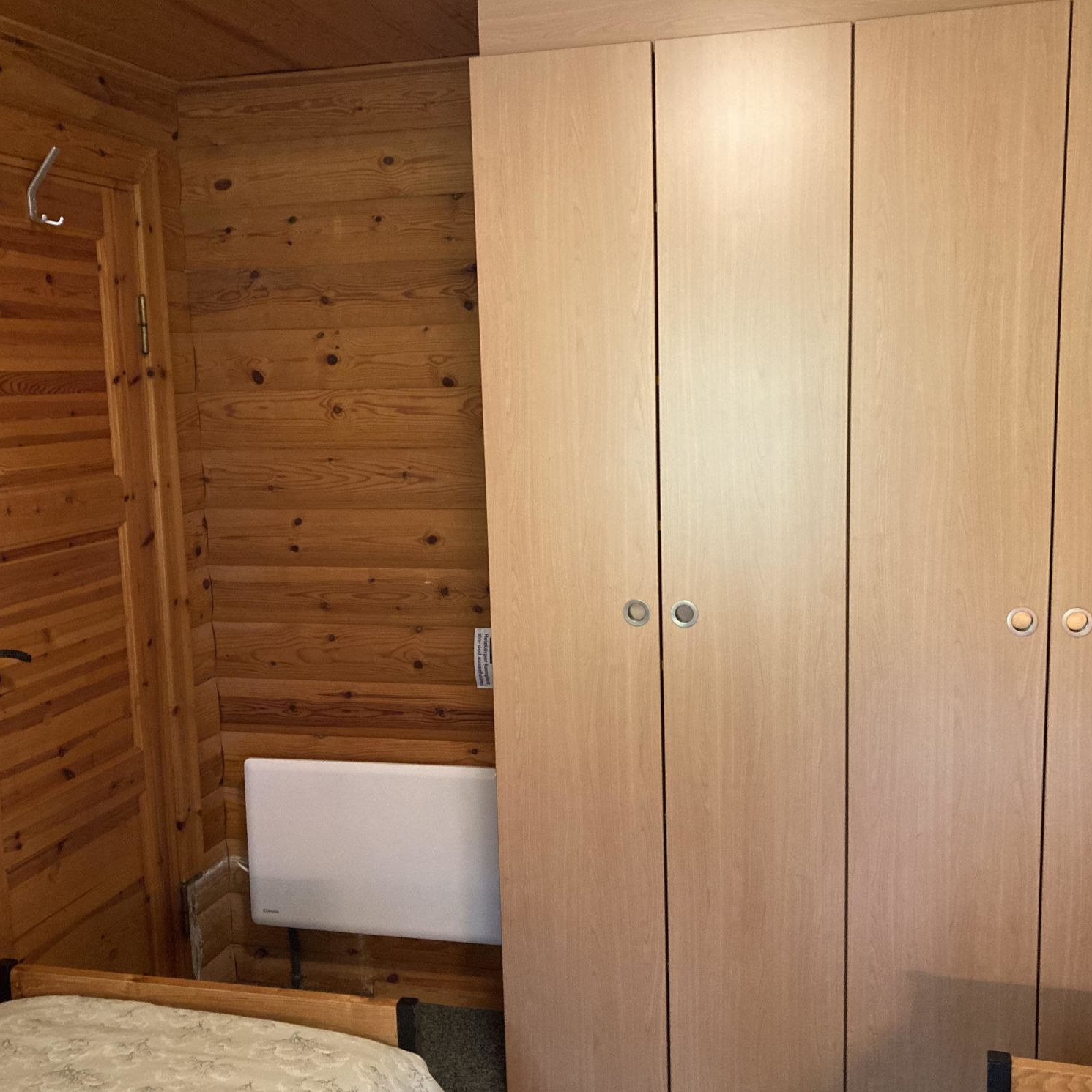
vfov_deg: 48.4
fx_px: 1213
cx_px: 555
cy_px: 553
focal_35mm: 34
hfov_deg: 48.4
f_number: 1.8
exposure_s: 1/33
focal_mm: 3.99
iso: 400
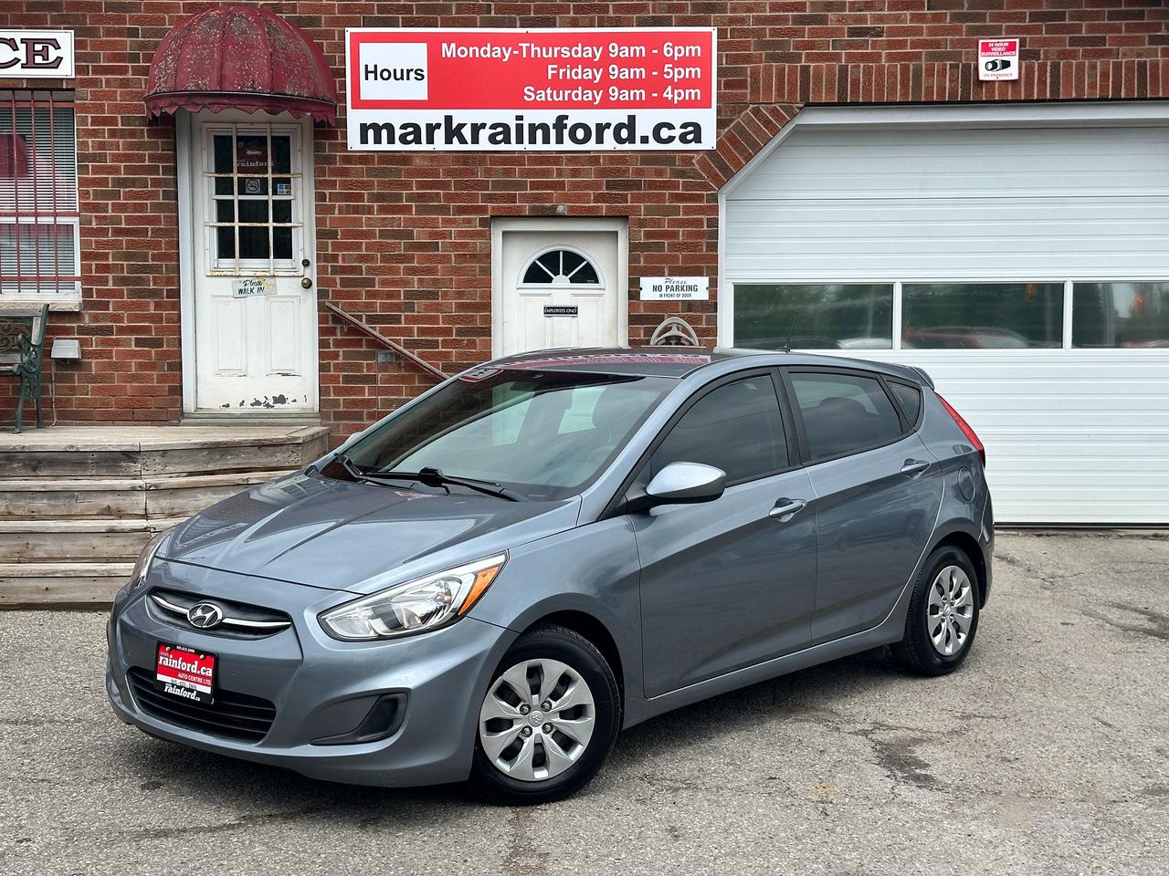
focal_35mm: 48
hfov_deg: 39.7
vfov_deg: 30.3
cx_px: 584
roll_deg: +0.4
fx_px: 1621
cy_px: 438
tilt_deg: -3.8
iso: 64
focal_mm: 6.86
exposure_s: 1/2976
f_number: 1.78
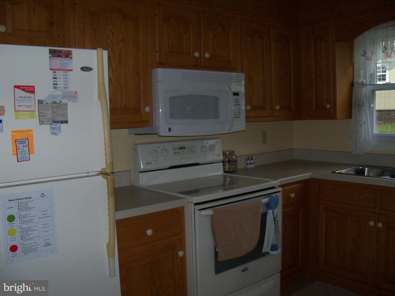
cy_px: 148
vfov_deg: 40.7
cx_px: 198
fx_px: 399
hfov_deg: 52.6
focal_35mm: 35
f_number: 3.5
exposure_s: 1/30
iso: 200
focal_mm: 6.2
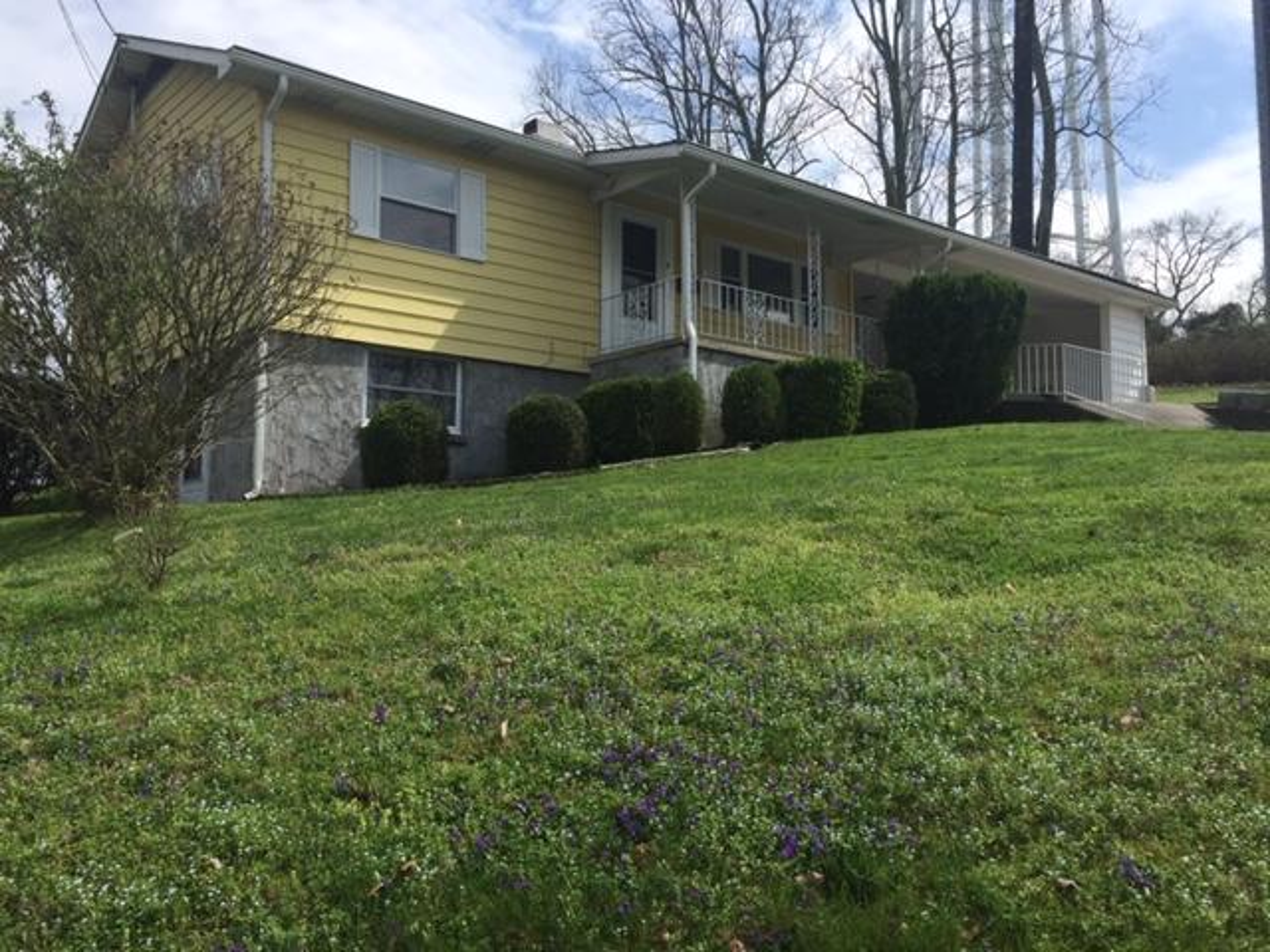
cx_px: 635
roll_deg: -1.3
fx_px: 1064
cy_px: 476
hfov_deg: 61.7
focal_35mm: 29
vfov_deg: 48.2
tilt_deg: +5.2
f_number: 2.2
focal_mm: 4.15
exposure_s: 1/1980
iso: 32
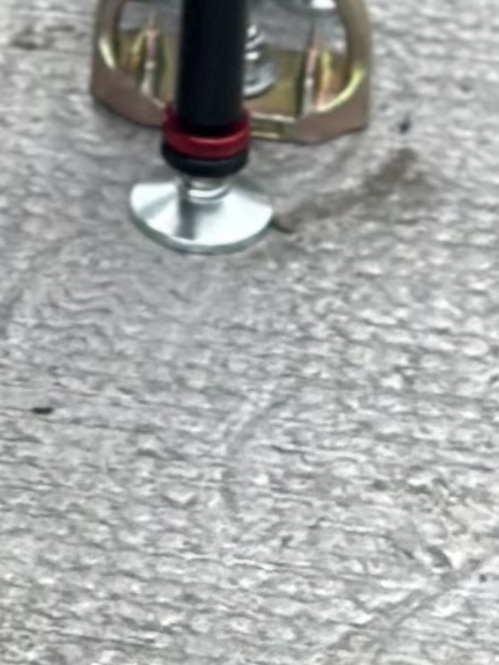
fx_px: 6472
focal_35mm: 337
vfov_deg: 5.7
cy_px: -797
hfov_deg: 4.3
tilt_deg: -25.4
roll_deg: +1.0
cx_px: -609
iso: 100
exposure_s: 1/4785
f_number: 1.78
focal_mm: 6.86
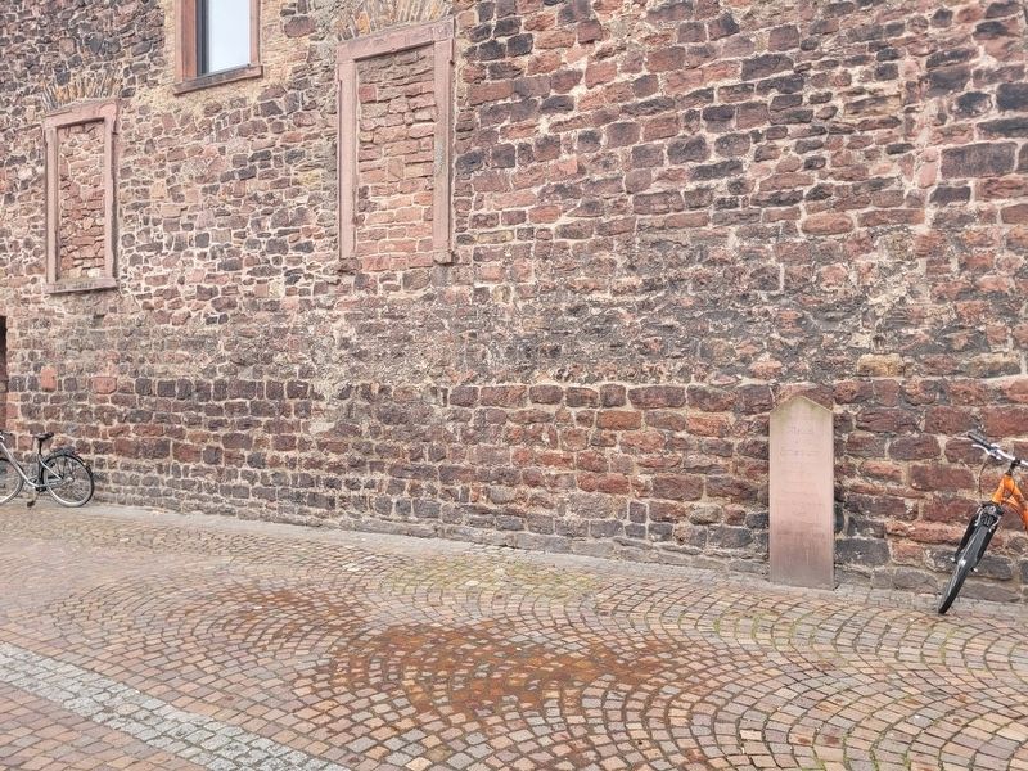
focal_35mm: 26
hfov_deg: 67.3
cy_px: 386
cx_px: 514
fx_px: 772
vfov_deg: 53.1
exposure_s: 1/138
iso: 40
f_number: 1.8
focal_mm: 5.4
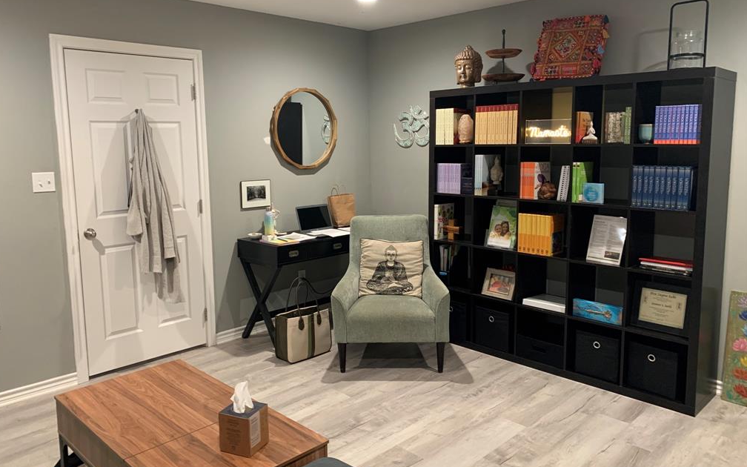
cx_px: 371
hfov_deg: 66.5
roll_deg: +1.1
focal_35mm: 28
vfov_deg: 44.5
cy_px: 216
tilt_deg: -6.7
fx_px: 570
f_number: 1.8
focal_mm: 4.25
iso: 250
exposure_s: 1/60
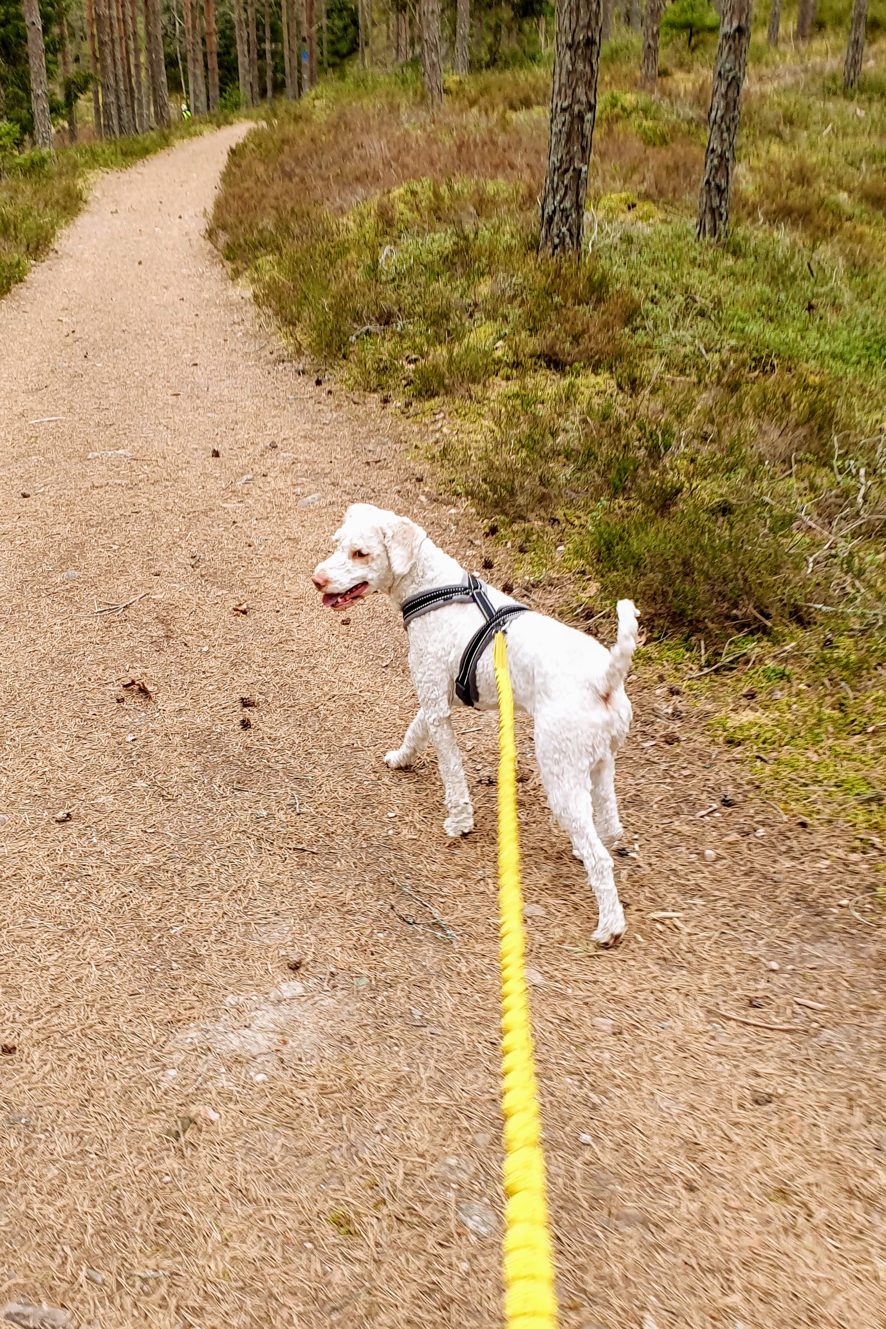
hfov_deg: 35.9
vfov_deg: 51.9
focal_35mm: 37
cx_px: 372
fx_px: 1366
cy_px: 652
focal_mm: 4.32
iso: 50
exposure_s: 1/100
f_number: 2.4
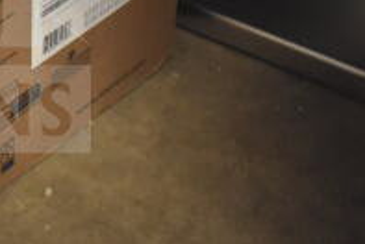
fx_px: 1036
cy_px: 6
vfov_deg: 13.3
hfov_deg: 18.5
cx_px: -119
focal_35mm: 102
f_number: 3.8
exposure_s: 1/60
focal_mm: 22
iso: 1600
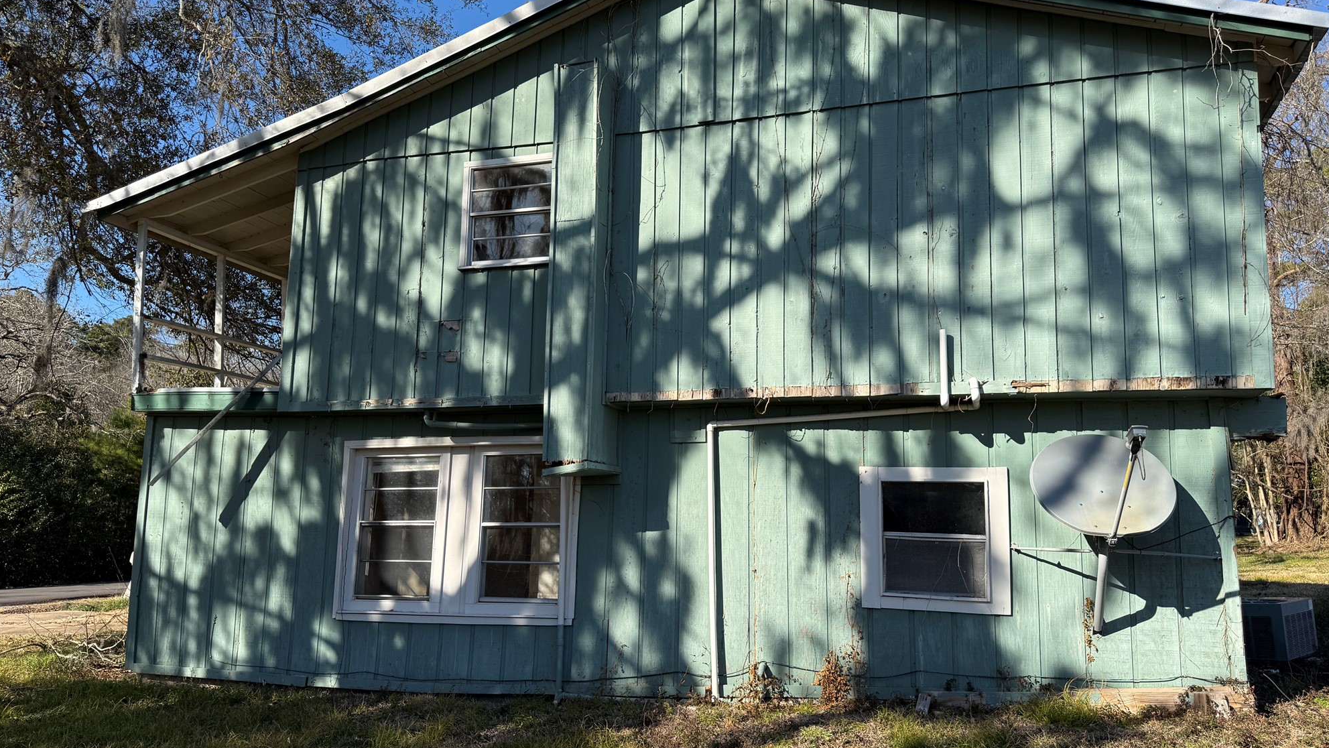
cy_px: 404
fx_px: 952
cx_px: 680
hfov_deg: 69.8
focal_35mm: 27
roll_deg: -3.0
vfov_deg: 42.9
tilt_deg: +8.9
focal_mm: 6.76
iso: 80
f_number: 1.78
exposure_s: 1/2703
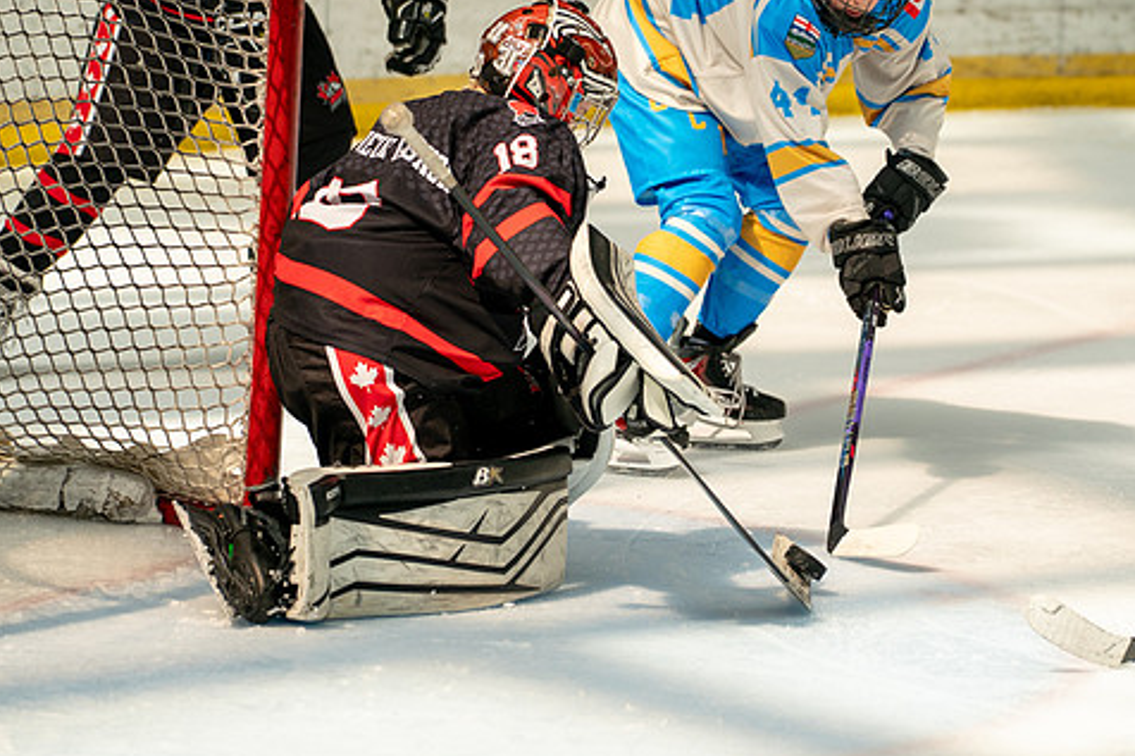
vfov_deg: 4.6
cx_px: 594
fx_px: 9328
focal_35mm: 296
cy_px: 296
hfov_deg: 7.0
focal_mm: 150
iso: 320
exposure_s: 1/1250
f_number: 3.2
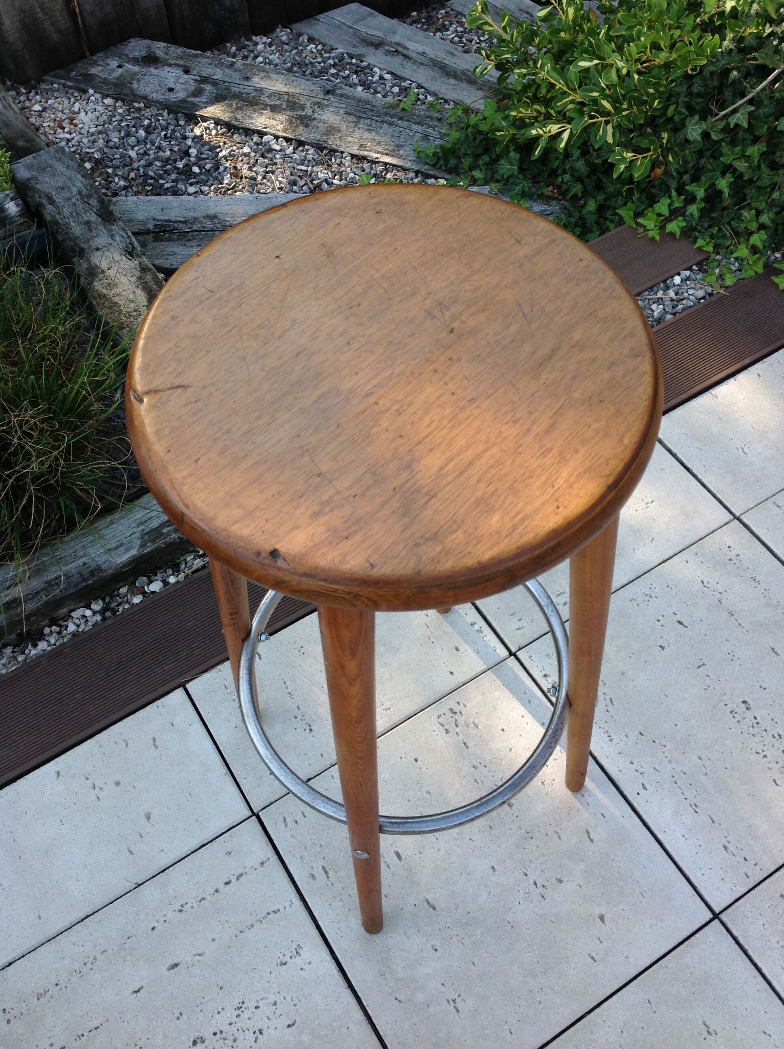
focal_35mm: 35
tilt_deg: -58.1
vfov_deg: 52.7
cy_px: 524
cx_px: 392
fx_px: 1060
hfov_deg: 40.6
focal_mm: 4.28
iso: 50
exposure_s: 1/315
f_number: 2.4
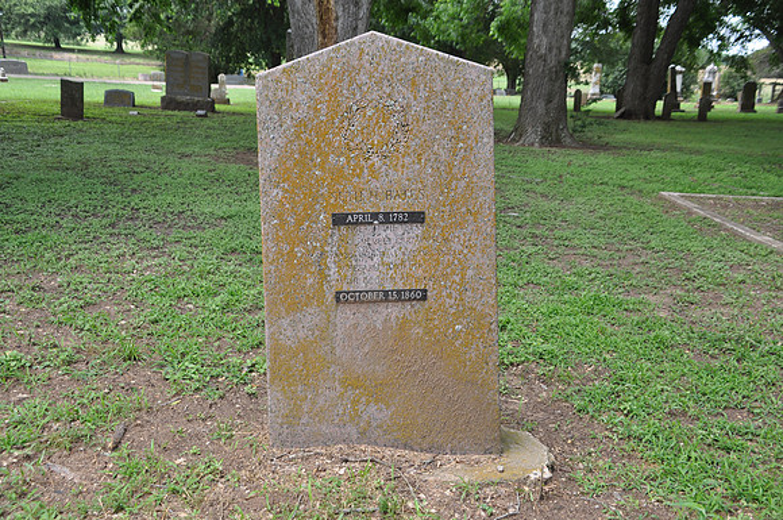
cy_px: 260
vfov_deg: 31.8
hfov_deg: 46.5
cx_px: 392
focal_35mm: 42
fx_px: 912
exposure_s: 1/125
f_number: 5.6
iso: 280
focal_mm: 28
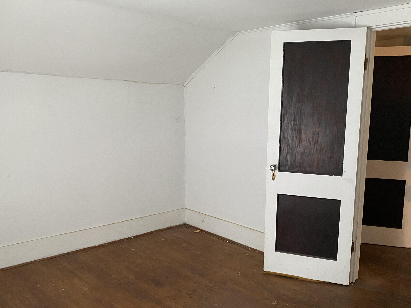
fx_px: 380
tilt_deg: -9.4
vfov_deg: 44.1
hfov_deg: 56.6
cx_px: 235
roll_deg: -1.4
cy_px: 168
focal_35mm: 32
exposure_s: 1/40
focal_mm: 4.25
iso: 500
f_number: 1.8
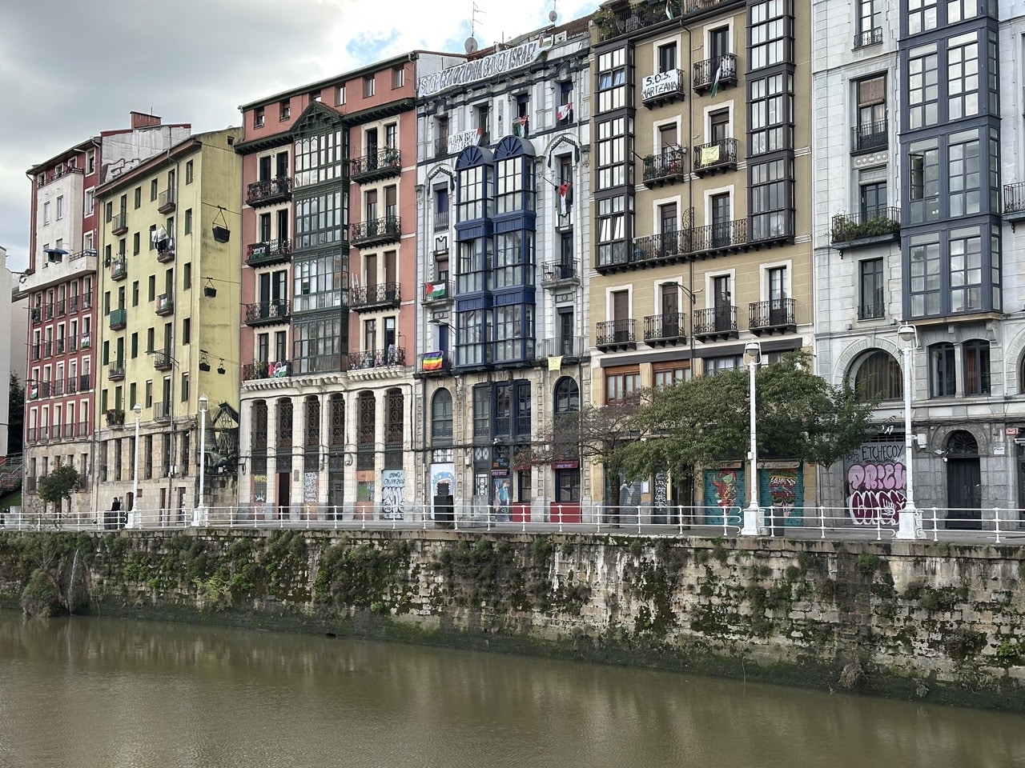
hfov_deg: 39.7
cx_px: 512
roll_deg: +0.1
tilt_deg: +4.8
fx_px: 1421
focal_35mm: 48
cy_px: 384
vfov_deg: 30.3
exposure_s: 1/604
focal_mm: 6.86
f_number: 1.78
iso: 64
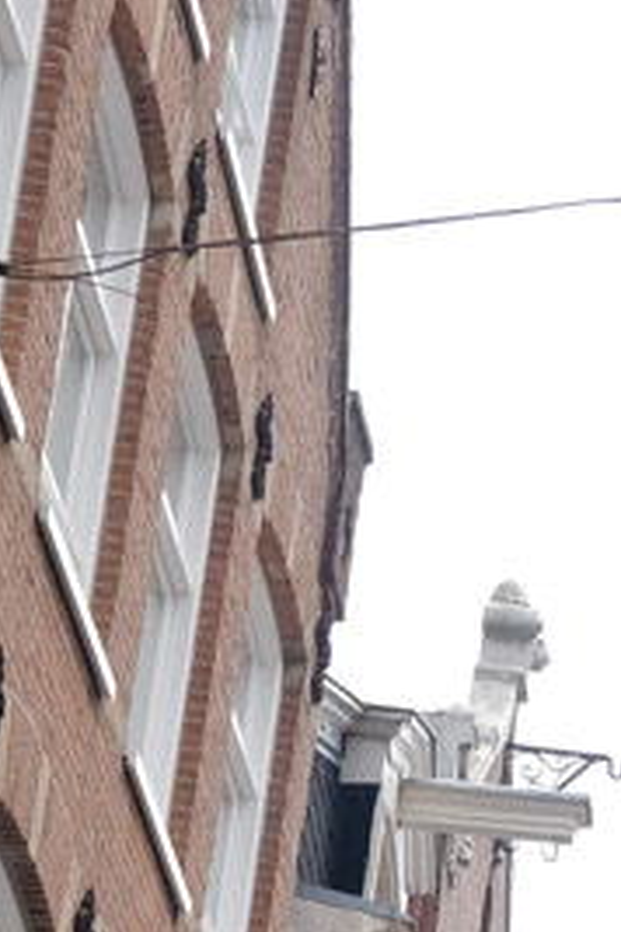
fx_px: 5433
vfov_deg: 9.1
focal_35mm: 210
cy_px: 2035
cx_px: 996
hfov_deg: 6.4
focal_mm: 23
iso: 200
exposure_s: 1/210
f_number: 8
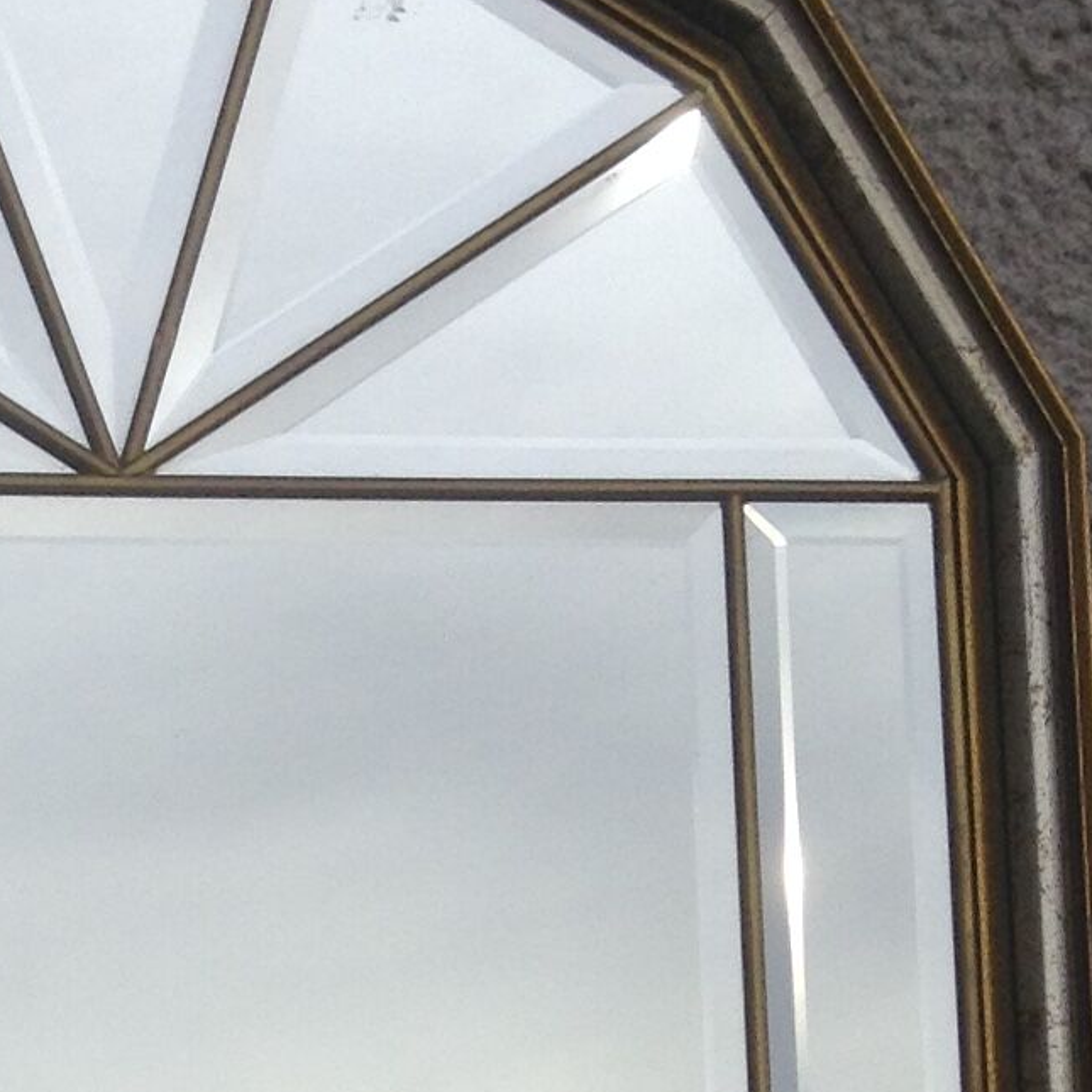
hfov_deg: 14.7
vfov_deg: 14.0
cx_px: 24
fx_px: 4176
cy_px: 1605
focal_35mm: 117
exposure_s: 1/2070
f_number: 2.4
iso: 25
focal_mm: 3.3
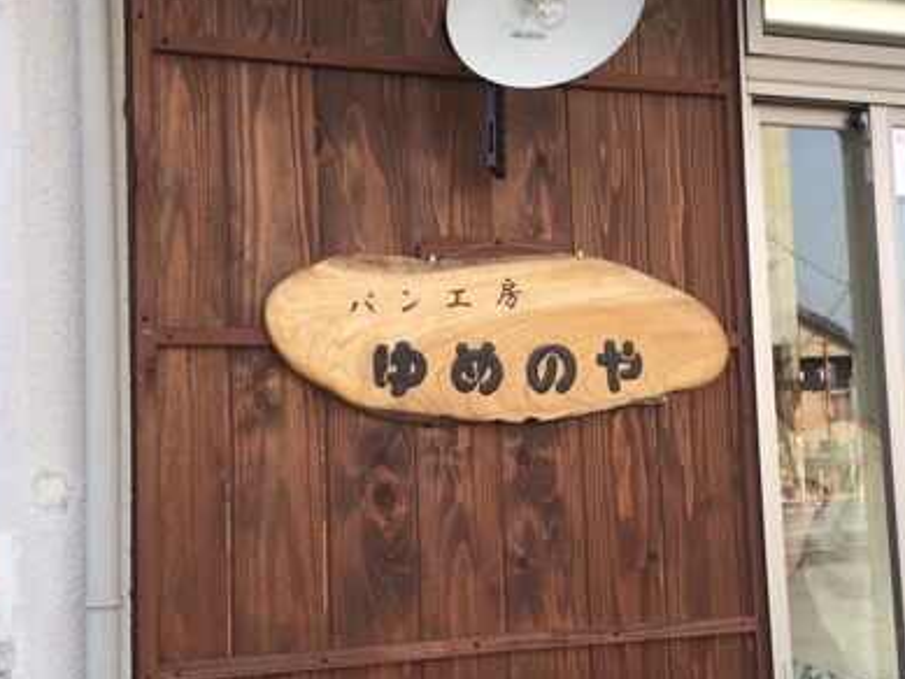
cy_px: 353
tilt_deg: +7.1
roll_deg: -0.5
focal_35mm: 51
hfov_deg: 37.4
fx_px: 1334
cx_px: 533
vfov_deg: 28.6
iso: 25
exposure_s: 1/120
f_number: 2.4
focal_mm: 3.3
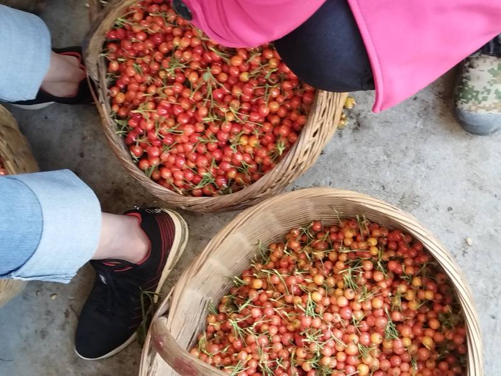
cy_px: 188
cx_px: 250
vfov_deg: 31.5
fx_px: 666
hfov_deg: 41.2
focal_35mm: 46
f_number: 1.9
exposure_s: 1/50
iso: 681
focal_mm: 4.95
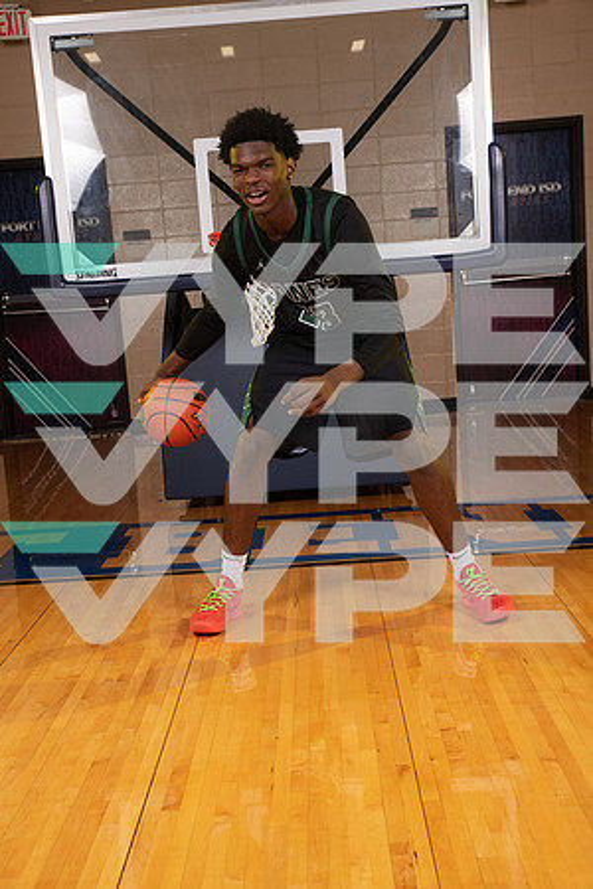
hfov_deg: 29.2
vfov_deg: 42.7
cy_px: 444
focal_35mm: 46
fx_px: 1136
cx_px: 296
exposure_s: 1/320
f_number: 7.1
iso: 320
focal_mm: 46
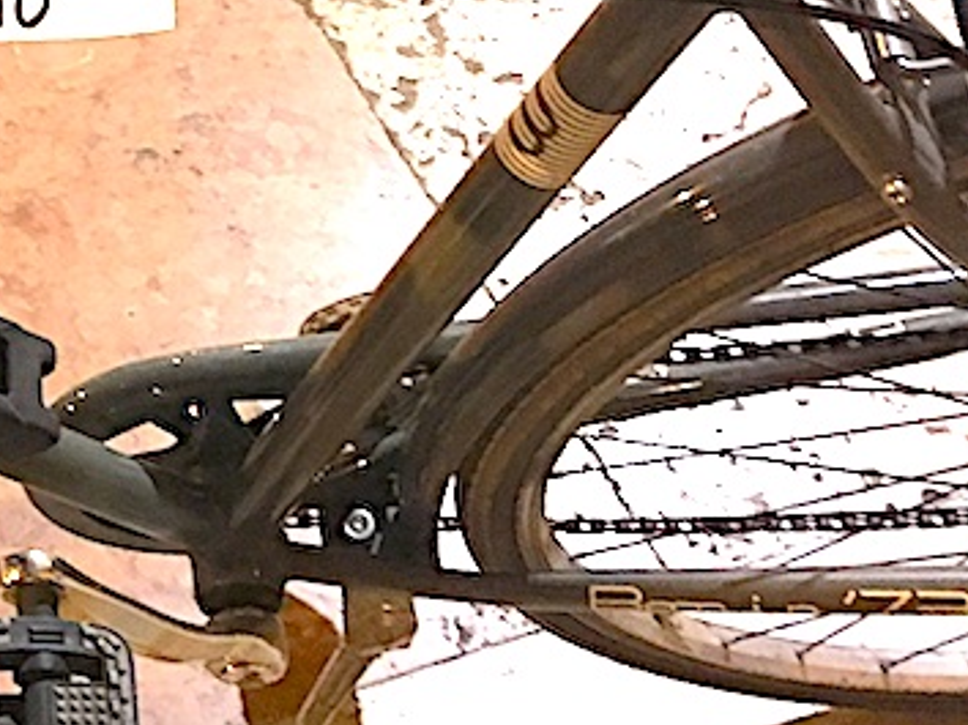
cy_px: 22
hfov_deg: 22.0
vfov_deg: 17.6
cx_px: -205
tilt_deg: -45.8
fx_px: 2291
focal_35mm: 82
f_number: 2.2
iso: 500
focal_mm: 4.15
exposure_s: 1/17
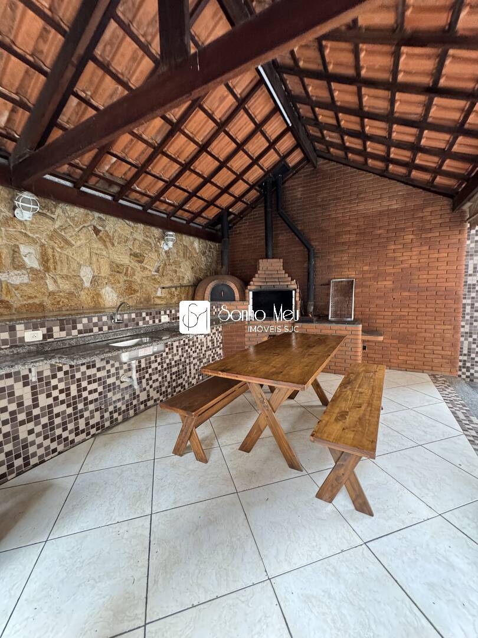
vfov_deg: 102.1
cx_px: 239
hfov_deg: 85.7
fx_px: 258
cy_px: 319
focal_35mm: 14
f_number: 2.2
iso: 400
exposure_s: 1/60
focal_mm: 2.22
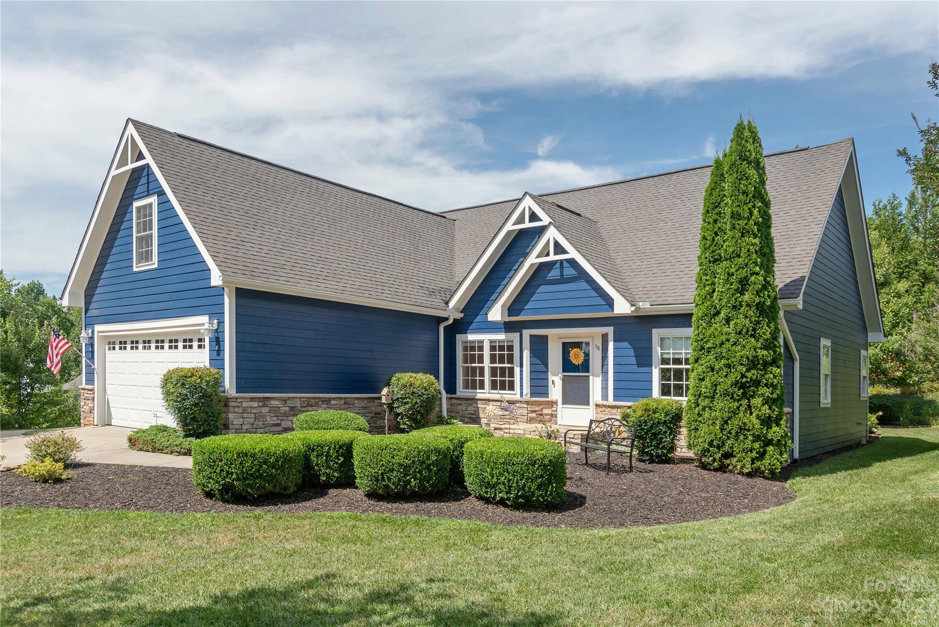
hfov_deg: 73.7
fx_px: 626
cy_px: 314
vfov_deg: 53.1
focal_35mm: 24
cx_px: 470
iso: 320
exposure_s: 1/1250
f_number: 8
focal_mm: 24
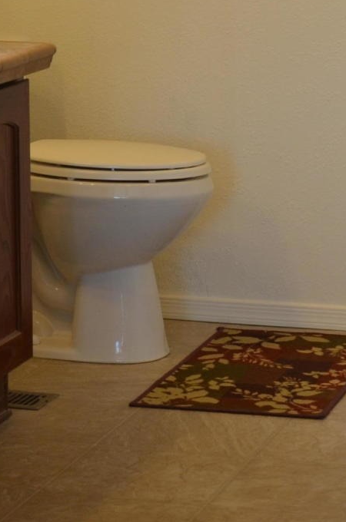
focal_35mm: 154
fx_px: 2238
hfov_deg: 8.8
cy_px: -53
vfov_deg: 13.1
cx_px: 118
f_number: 5.6
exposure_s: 1/125
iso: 400
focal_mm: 35
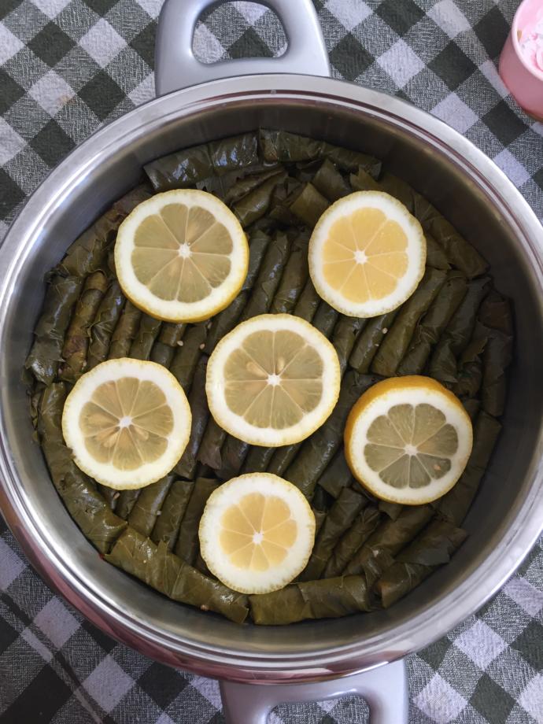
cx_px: 272
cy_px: 362
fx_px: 607
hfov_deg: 48.2
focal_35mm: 29
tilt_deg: -85.9
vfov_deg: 61.7
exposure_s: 1/33
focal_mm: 4.15
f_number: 2.2
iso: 80
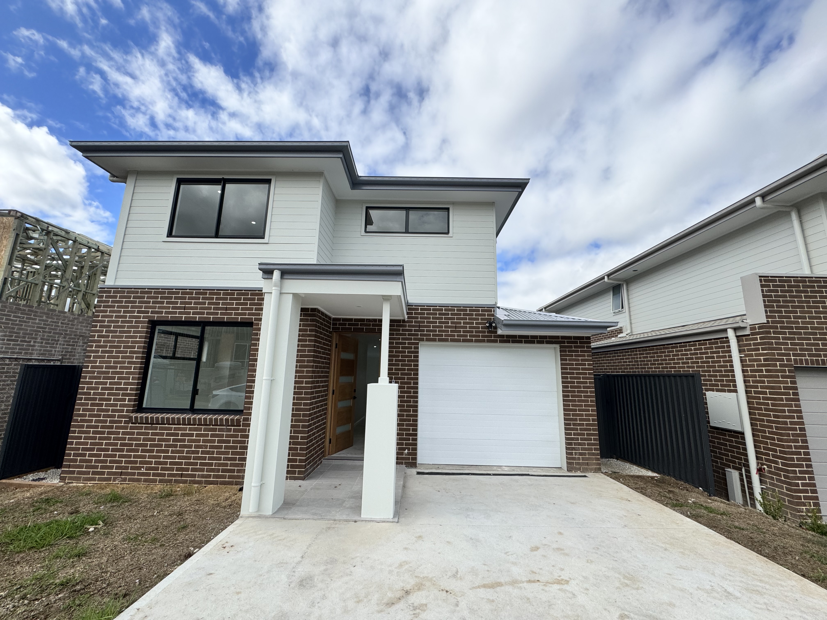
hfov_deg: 102.1
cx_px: 414
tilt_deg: +10.6
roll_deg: -1.1
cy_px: 310
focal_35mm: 14
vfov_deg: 85.7
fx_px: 334
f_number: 2.2
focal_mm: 2.22
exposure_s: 1/1976
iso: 50
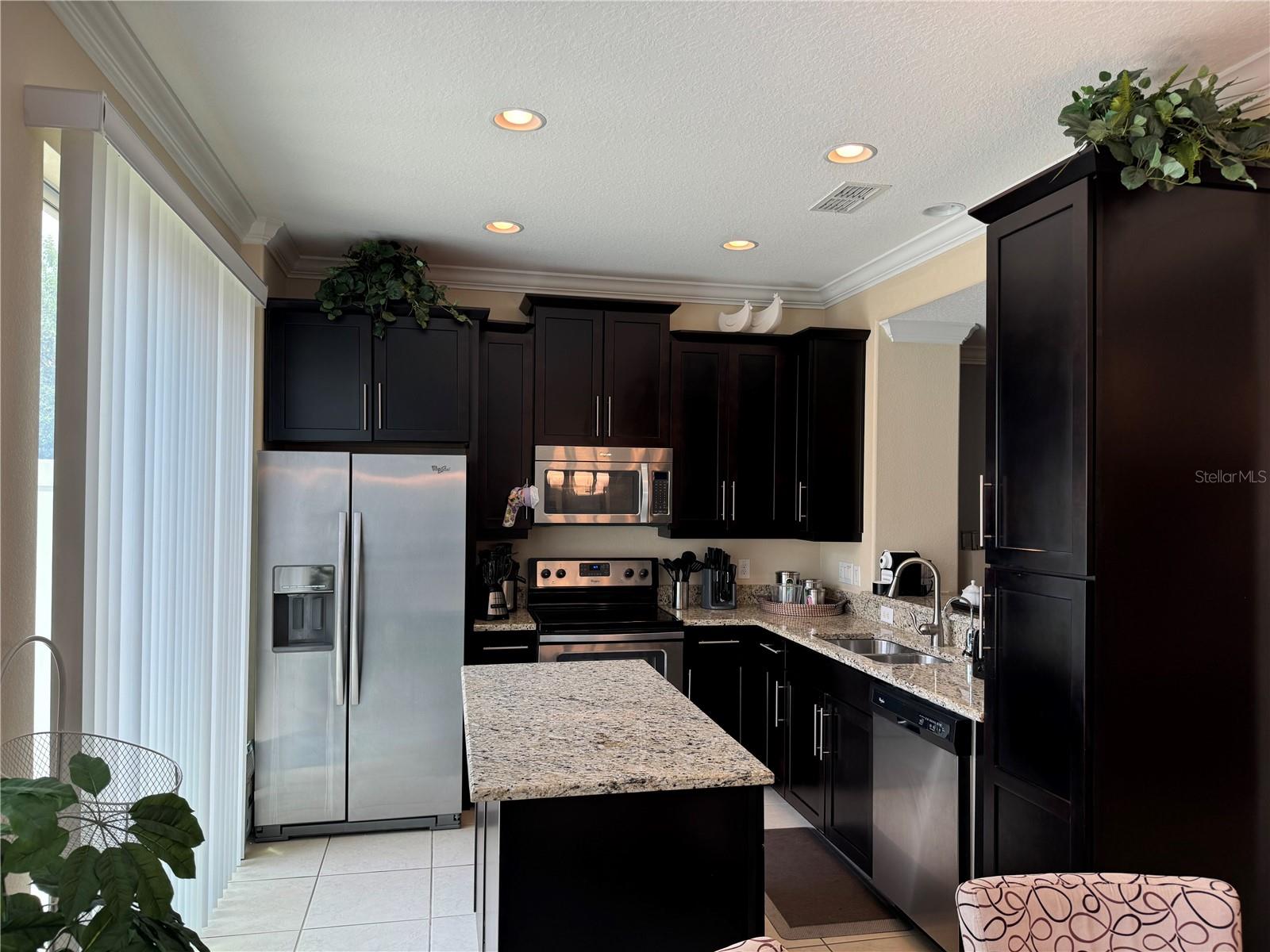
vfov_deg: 56.8
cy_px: 476
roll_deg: -0.7
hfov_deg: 71.6
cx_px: 635
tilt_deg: +0.5
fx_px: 881
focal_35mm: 24
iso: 50
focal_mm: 6.76
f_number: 1.78
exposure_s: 1/126
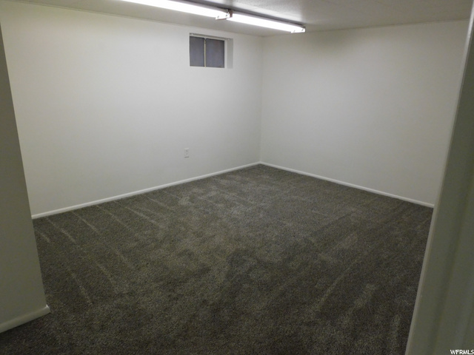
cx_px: 237
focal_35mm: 24
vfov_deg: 56.8
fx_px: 329
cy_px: 178
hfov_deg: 71.6
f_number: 3.3
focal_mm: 4.3
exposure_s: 1/30
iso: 400
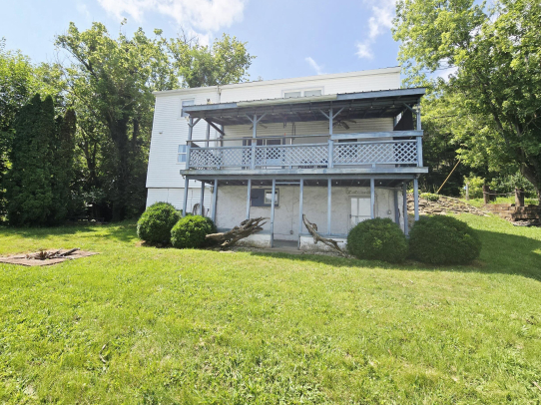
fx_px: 250
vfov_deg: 77.9
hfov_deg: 94.4
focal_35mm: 16
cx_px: 257
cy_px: 184
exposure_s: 1/2500
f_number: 2.2
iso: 50
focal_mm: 2.2
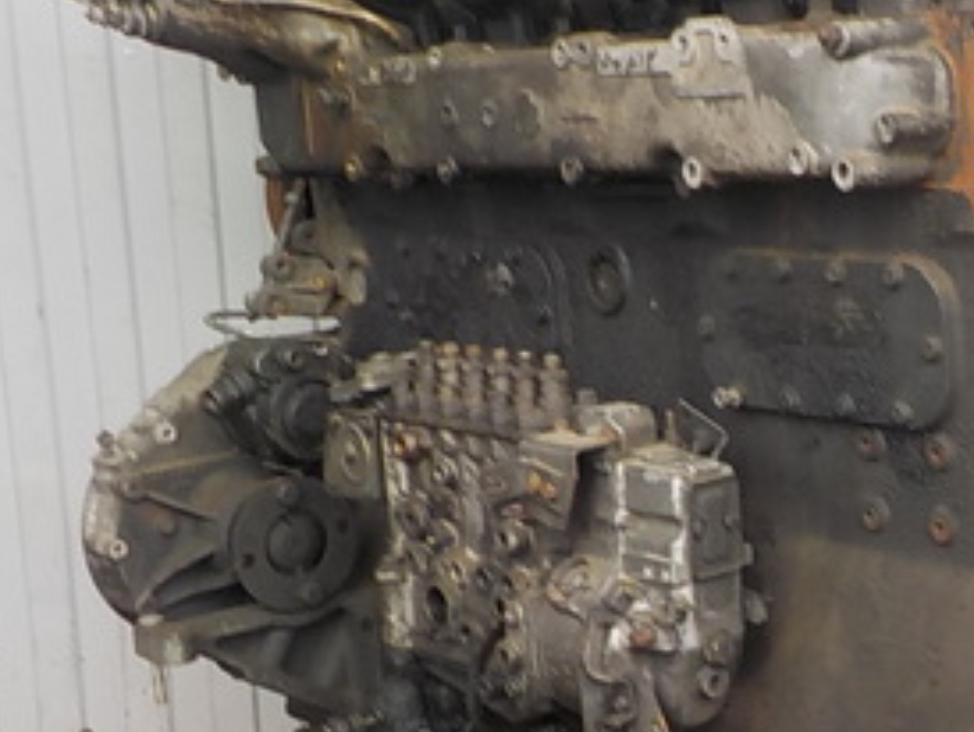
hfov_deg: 26.6
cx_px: 921
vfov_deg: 21.0
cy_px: 444
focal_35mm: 70
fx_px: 1971
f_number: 3.3
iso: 125
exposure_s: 1/30
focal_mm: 4.1
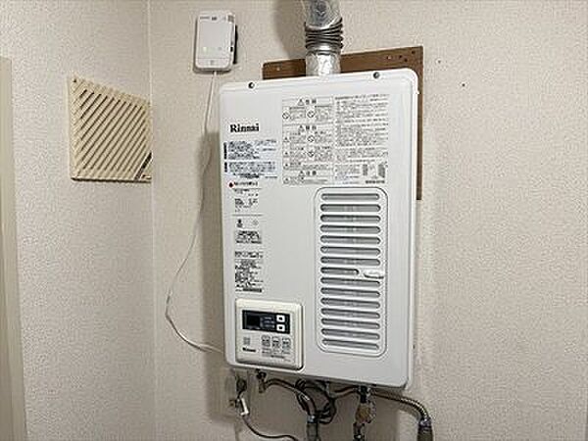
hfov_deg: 67.3
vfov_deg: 53.1
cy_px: 220
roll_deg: +0.3
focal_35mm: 26
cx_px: 294
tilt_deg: -3.9
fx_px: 442
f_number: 1.6
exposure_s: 1/50
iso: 80
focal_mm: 5.1
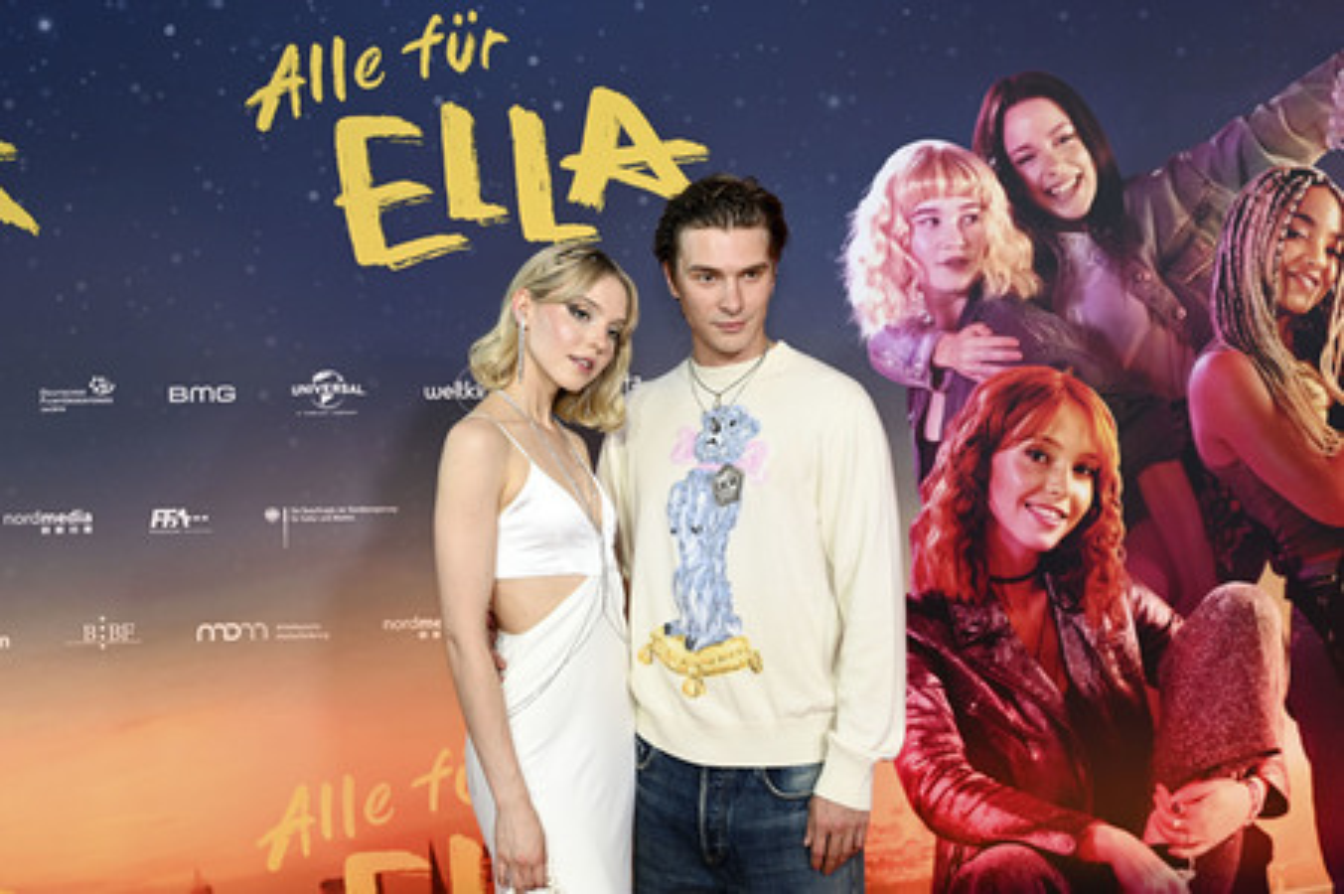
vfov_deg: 34.2
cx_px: 672
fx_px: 1455
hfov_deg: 49.6
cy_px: 447
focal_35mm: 39
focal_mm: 39
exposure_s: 1/160
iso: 1000
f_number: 4.5
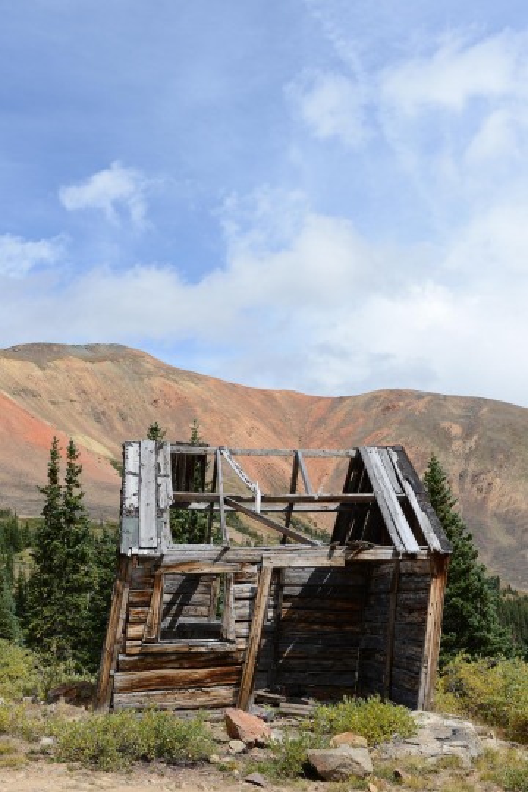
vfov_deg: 39.6
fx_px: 1100
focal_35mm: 50
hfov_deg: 27.0
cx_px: 264
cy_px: 396
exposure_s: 1/640
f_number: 9
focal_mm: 50
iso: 320
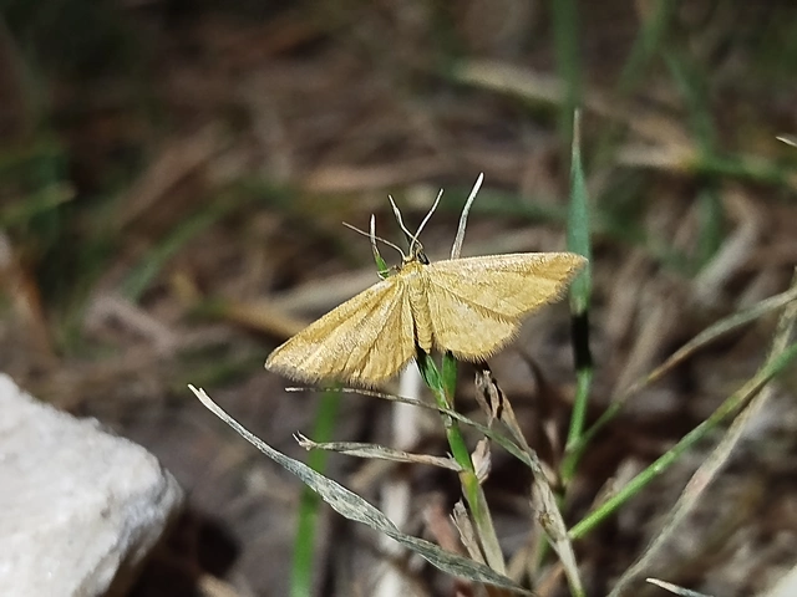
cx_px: 398
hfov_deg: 27.0
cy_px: 298
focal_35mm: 72
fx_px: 1658
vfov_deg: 20.4
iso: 250
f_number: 1.7
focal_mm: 5.31
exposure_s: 1/50
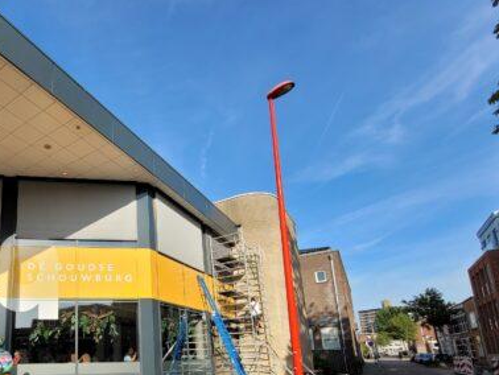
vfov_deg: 57.2
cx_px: 120
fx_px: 317
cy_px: 293
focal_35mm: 22
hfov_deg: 70.8
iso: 40
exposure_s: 1/1205
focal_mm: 1.74
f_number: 2.2
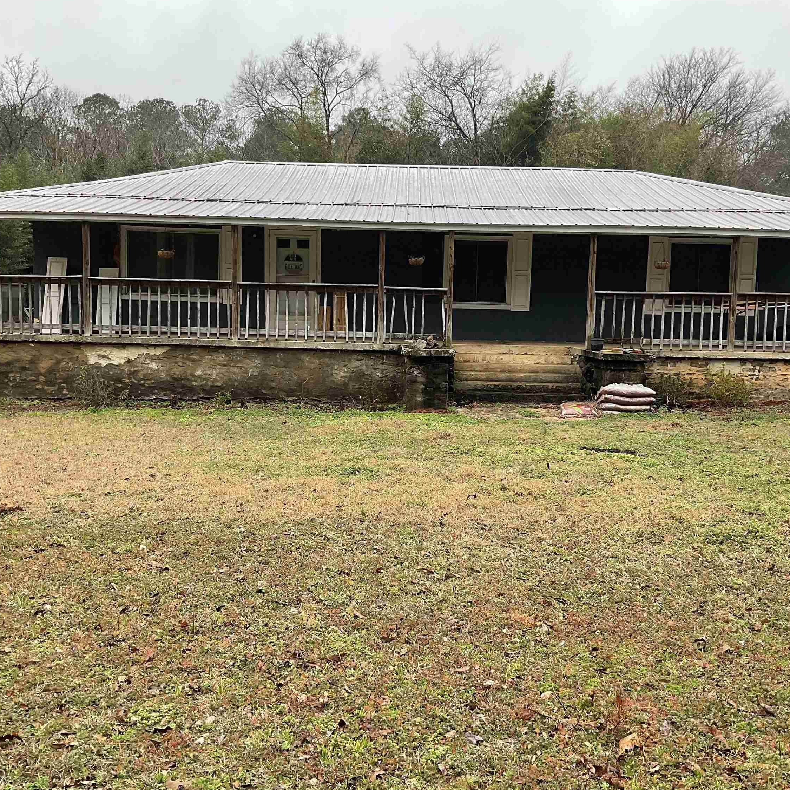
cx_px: 411
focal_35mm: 35
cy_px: 400
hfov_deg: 47.2
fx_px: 904
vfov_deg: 47.2
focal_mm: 3
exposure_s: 1/325
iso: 16
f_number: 1.8
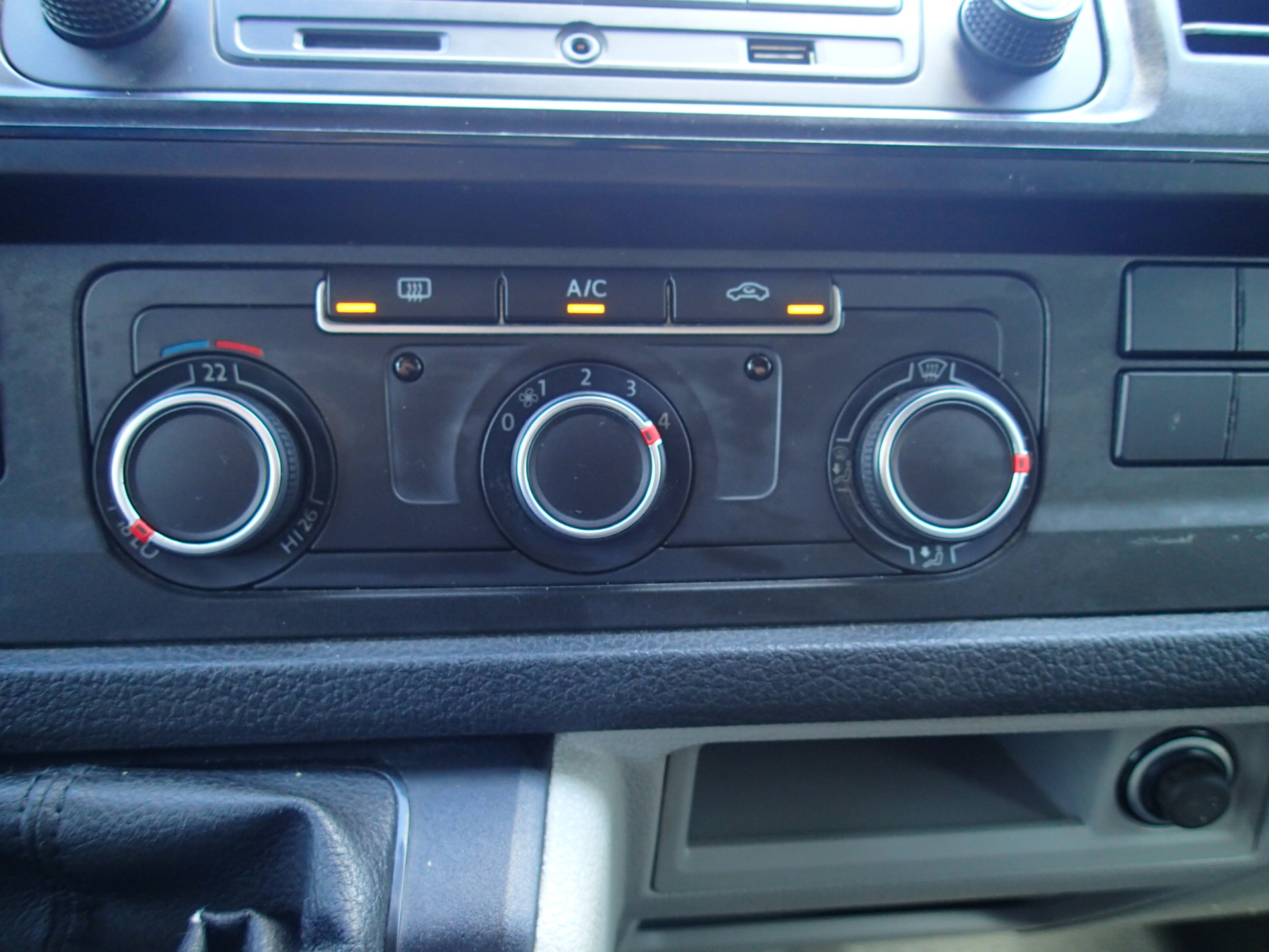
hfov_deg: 69.4
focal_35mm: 25
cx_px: 634
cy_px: 476
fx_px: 916
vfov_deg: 54.9
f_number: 2
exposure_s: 1/40
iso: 200
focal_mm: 4.5
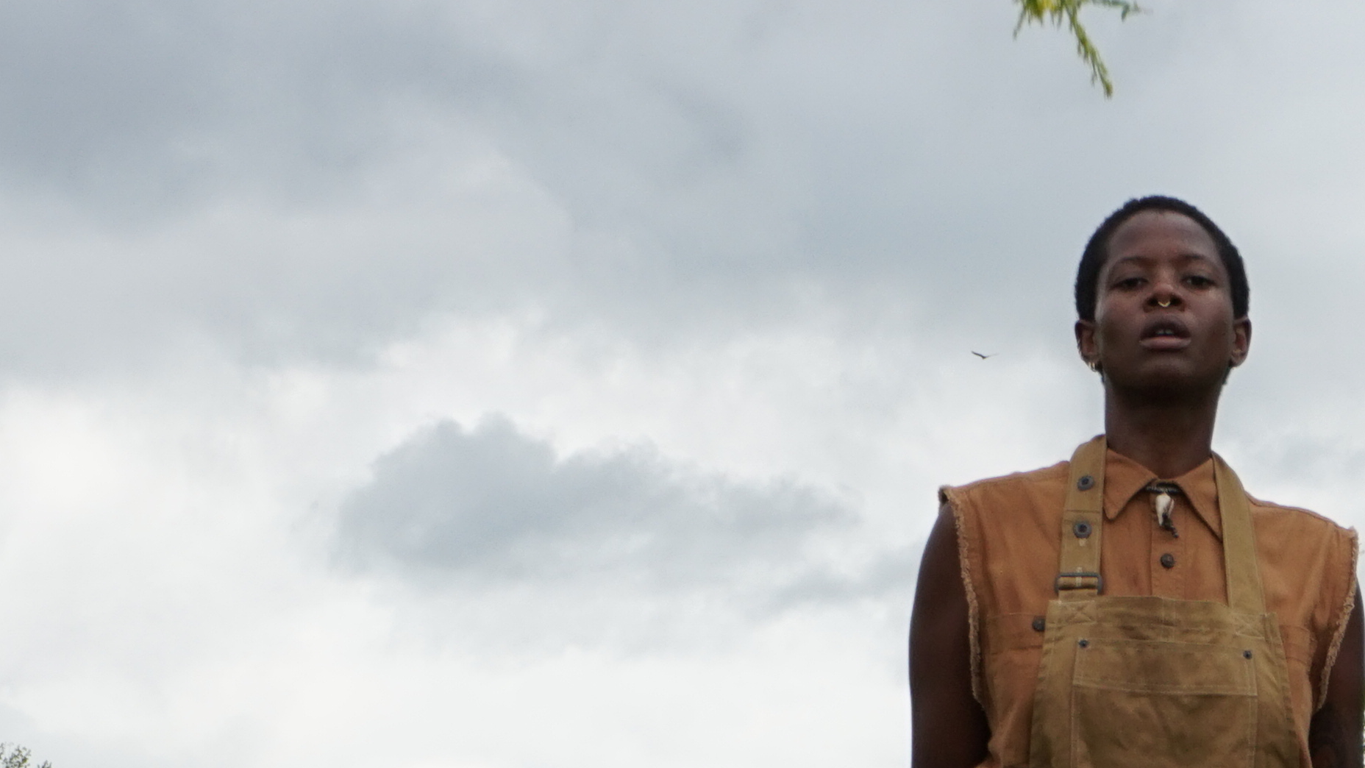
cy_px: 959
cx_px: 1544
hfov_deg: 9.0
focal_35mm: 237
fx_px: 8578
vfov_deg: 5.1
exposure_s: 1/400
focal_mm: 70
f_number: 13
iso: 400
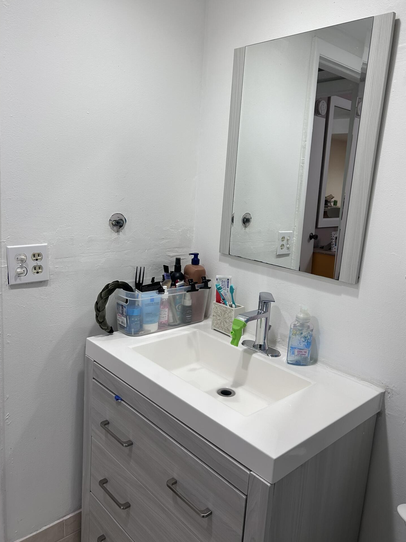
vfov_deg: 65.3
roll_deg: -4.6
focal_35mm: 27
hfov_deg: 51.3
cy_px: 265
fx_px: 422
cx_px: 207
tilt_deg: -11.5
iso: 80
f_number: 1.5
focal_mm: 5.7
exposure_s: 1/120
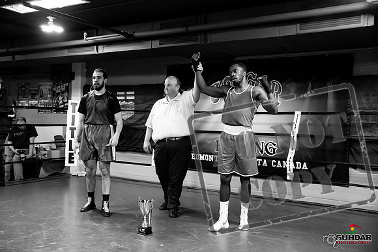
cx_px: 189
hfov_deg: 50.7
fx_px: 399
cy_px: 126
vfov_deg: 35.1
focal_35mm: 38
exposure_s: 1/1000
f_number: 2.8
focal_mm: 38
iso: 10000
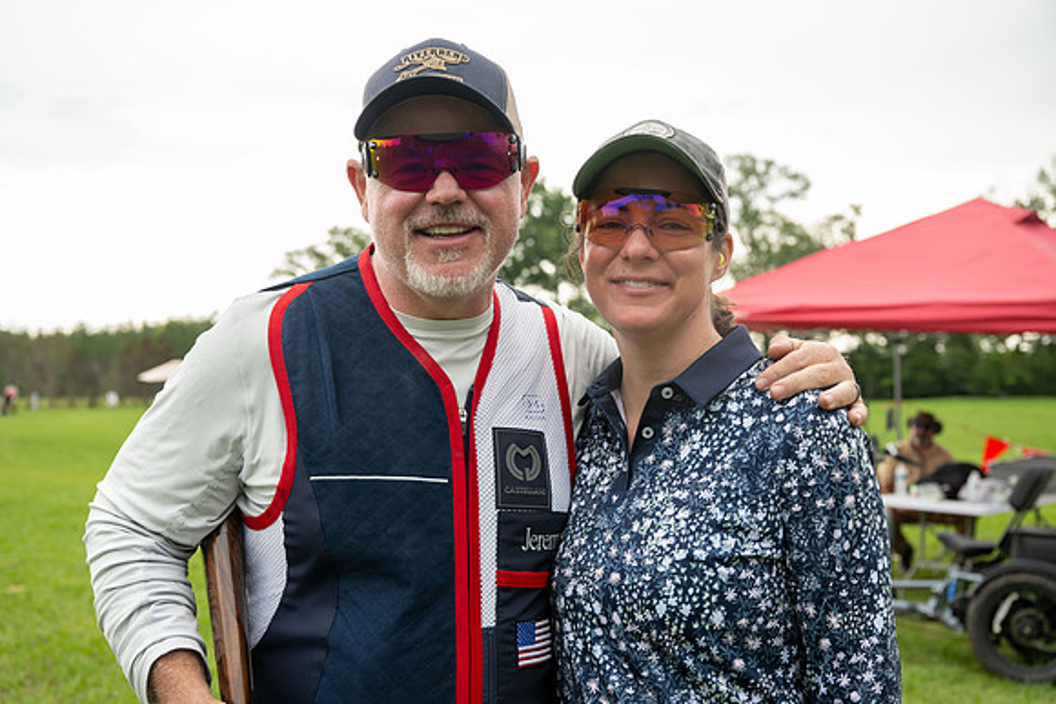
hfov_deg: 42.7
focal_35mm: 46
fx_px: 1350
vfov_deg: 29.3
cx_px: 528
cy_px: 352
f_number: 5
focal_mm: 46
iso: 80
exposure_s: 1/100
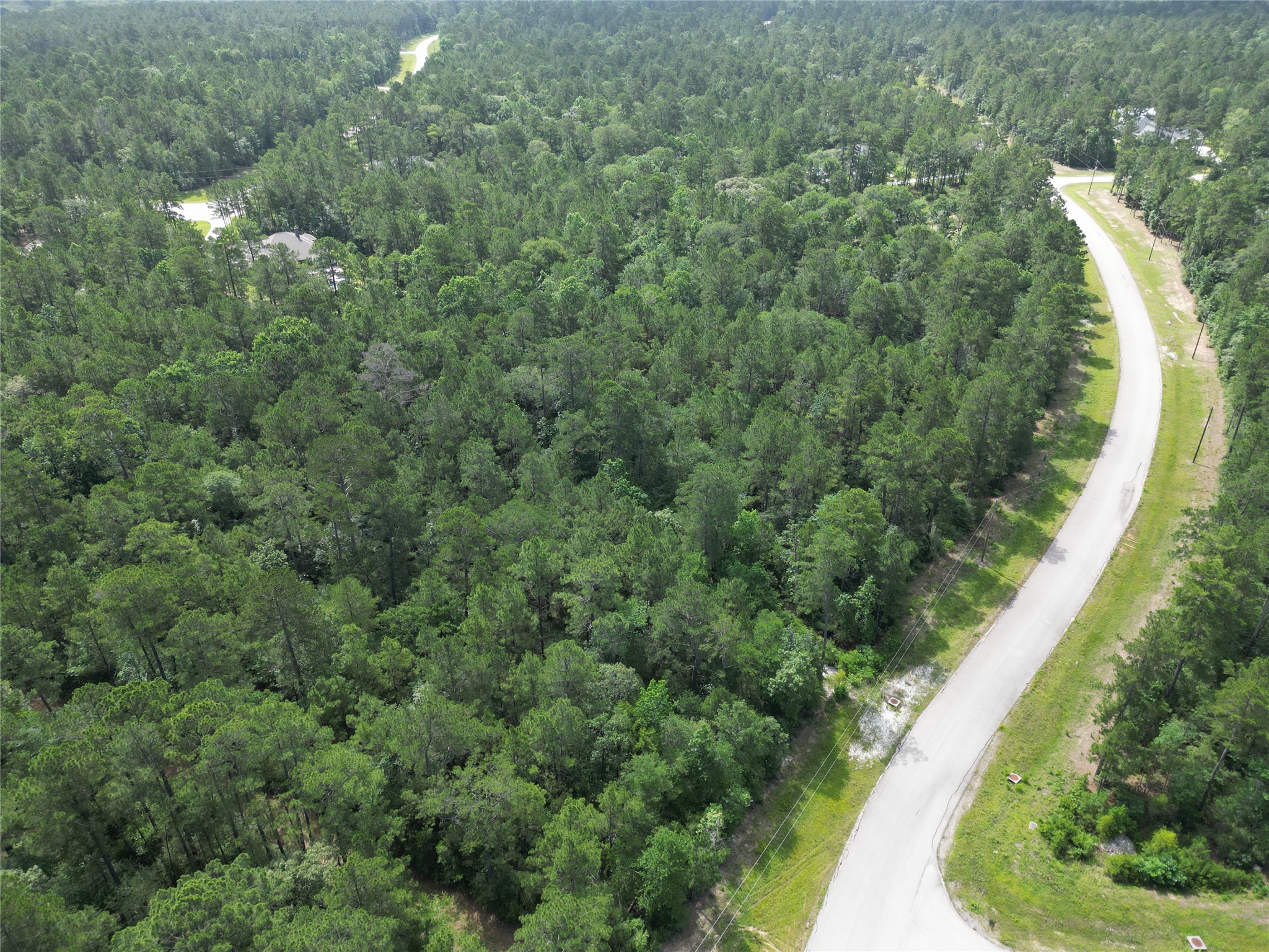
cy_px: 476
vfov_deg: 56.8
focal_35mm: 24
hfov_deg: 71.6
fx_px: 880
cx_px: 634
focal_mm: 6.72
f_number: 1.7
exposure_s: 1/1000
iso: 130
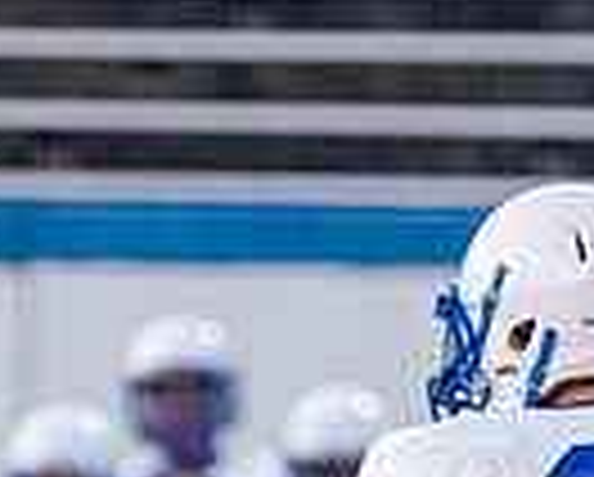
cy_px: 962
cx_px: -384
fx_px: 27501
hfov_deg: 1.2
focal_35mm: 1562
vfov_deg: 1.0
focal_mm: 280
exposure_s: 1/1000
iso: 10000
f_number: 4
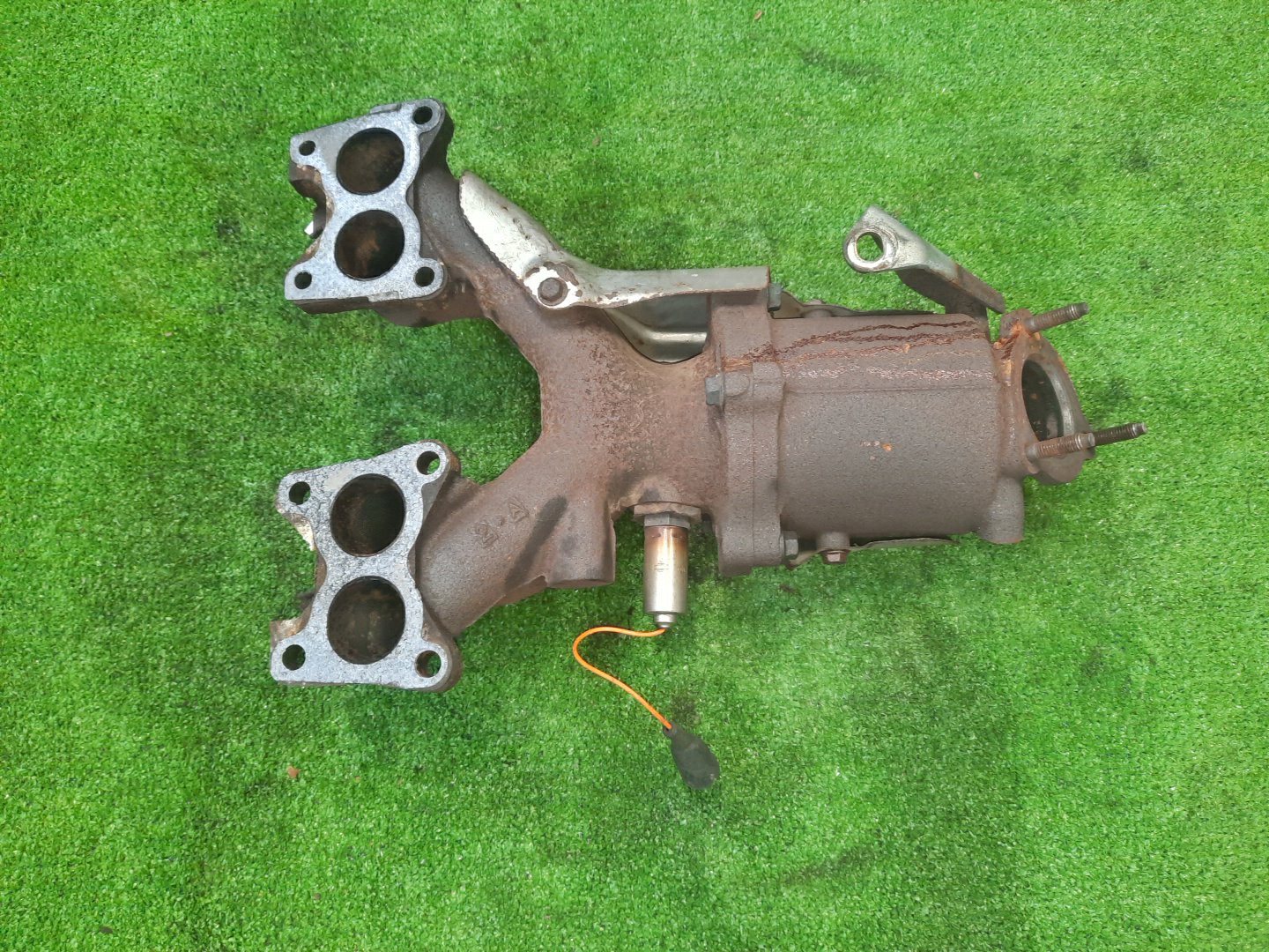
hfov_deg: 69.4
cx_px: 634
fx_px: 916
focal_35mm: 25
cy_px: 476
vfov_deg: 54.9
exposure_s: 1/33
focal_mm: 4.6
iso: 274
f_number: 2
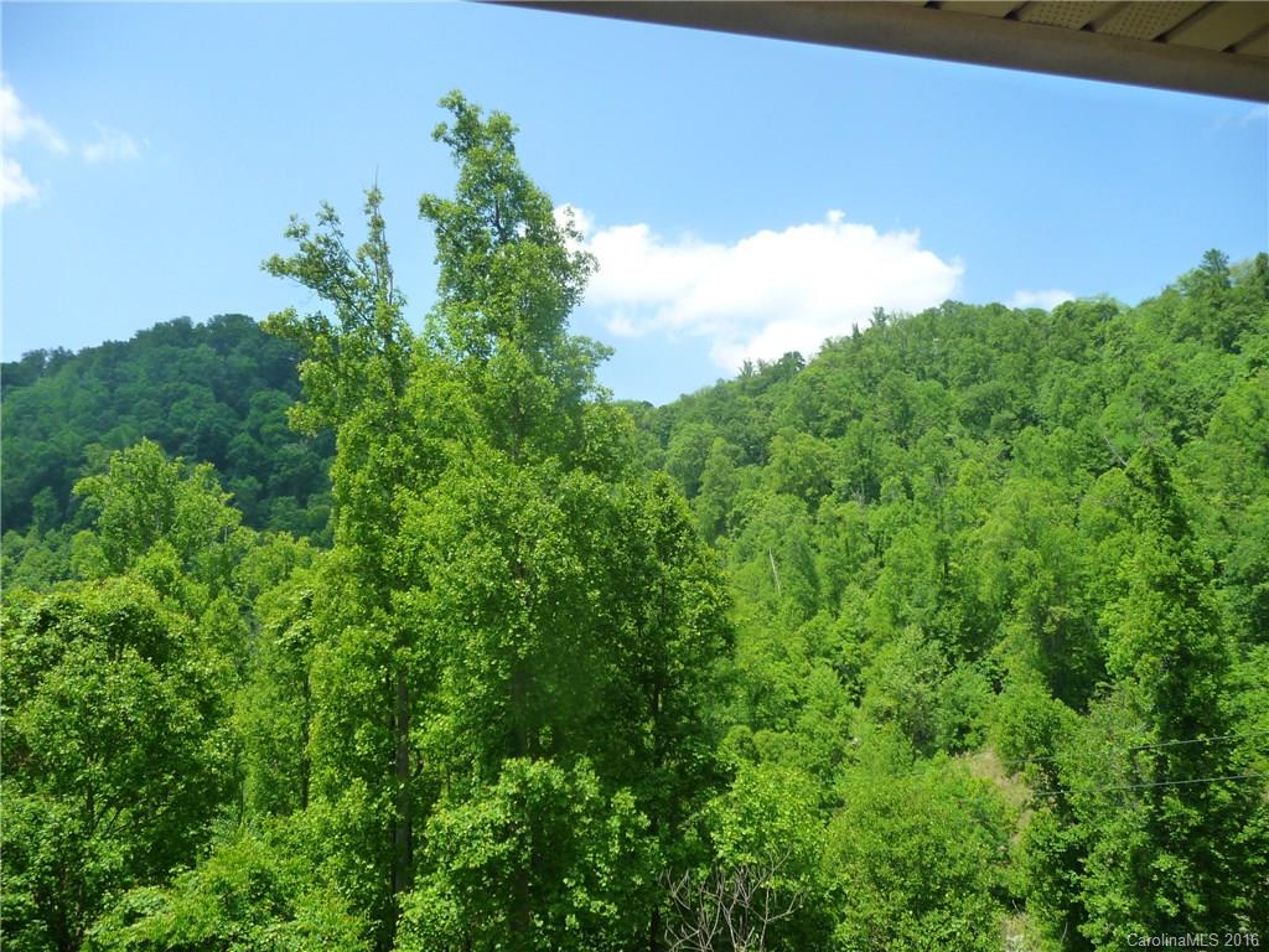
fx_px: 1026
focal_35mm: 28
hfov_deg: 63.4
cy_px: 476
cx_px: 634
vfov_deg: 49.7
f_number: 3.3
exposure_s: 1/640
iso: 160
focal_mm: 4.7
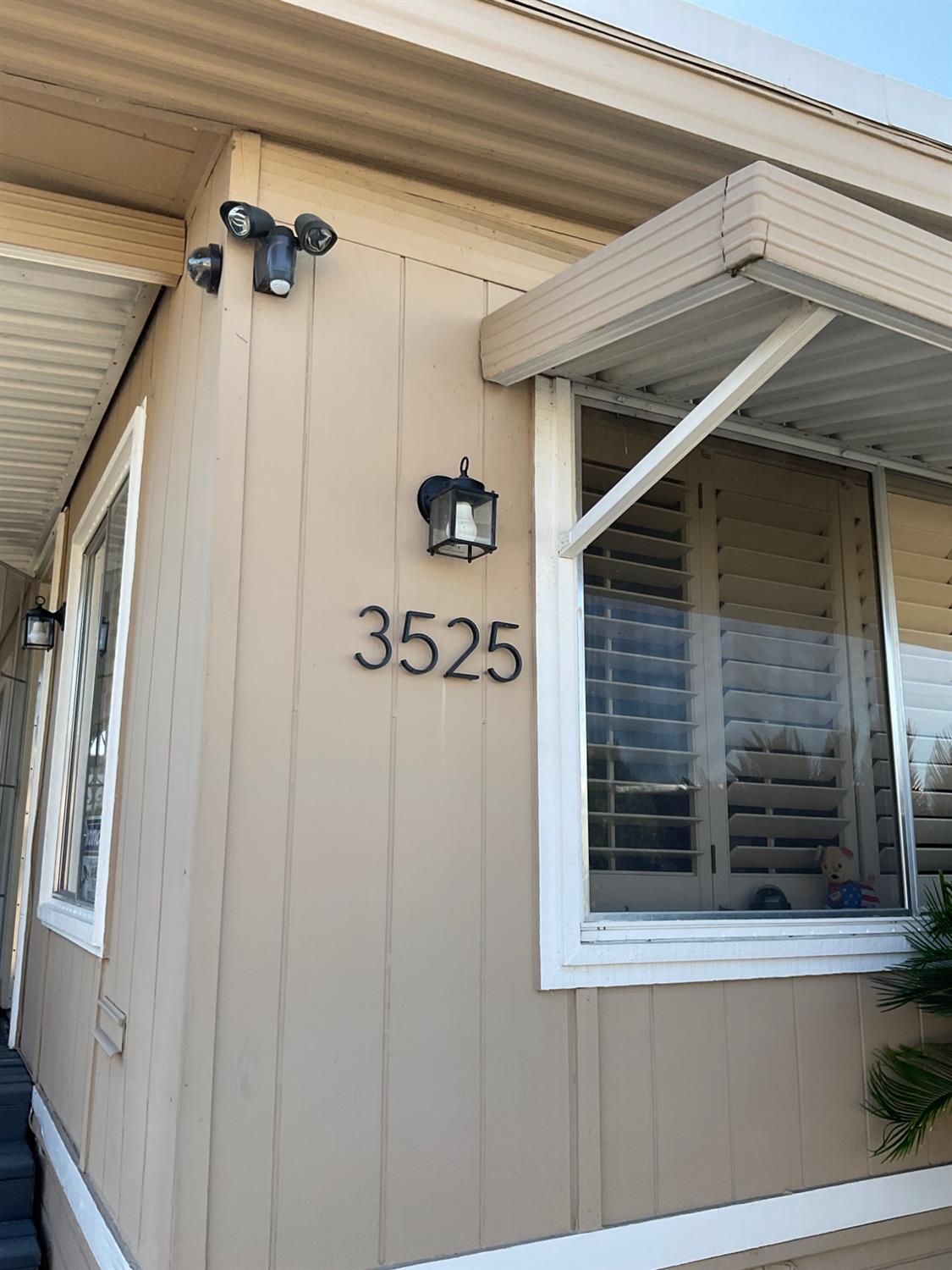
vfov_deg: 61.7
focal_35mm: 29
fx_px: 1063
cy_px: 635
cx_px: 476
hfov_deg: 48.2
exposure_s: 1/353
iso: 16
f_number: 1.8
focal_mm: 3
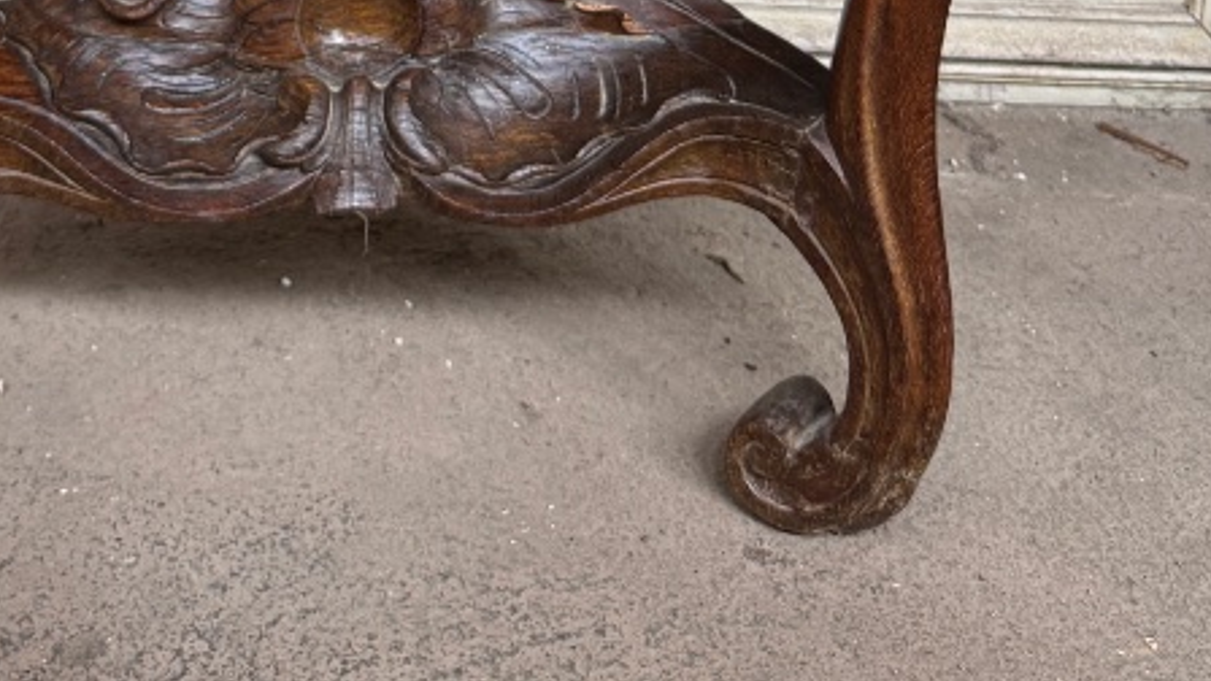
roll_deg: -2.8
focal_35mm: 70
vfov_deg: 14.2
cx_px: 414
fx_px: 2248
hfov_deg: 30.0
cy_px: -708
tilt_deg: -12.1
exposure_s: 1/121
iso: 100
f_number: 1.78
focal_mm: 6.76
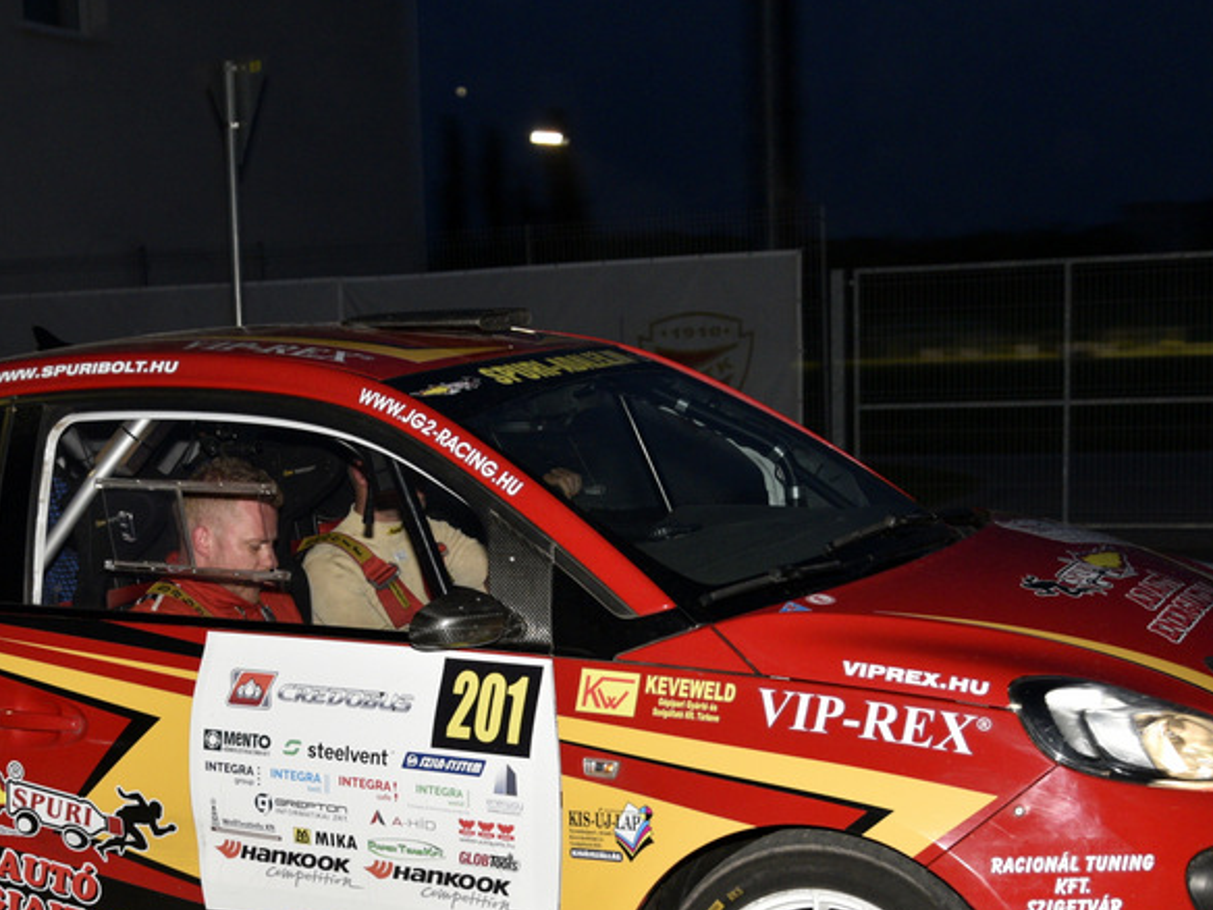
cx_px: 596
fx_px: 1892
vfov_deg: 26.7
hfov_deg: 35.5
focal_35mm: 54
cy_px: 668
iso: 1250
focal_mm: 32
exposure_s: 1/160
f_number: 5
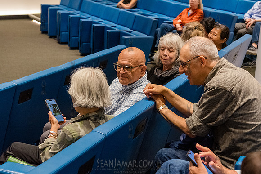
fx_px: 532
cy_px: 87
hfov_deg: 27.5
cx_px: 155
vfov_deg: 18.6
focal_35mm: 73
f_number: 4
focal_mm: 55
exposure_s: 1/250
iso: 6400
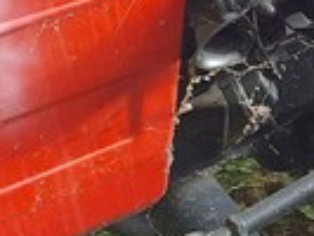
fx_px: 981
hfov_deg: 14.9
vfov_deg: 12.8
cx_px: 630
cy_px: -156
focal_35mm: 108
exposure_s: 1/60
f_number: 1.8
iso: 80
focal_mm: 5.23
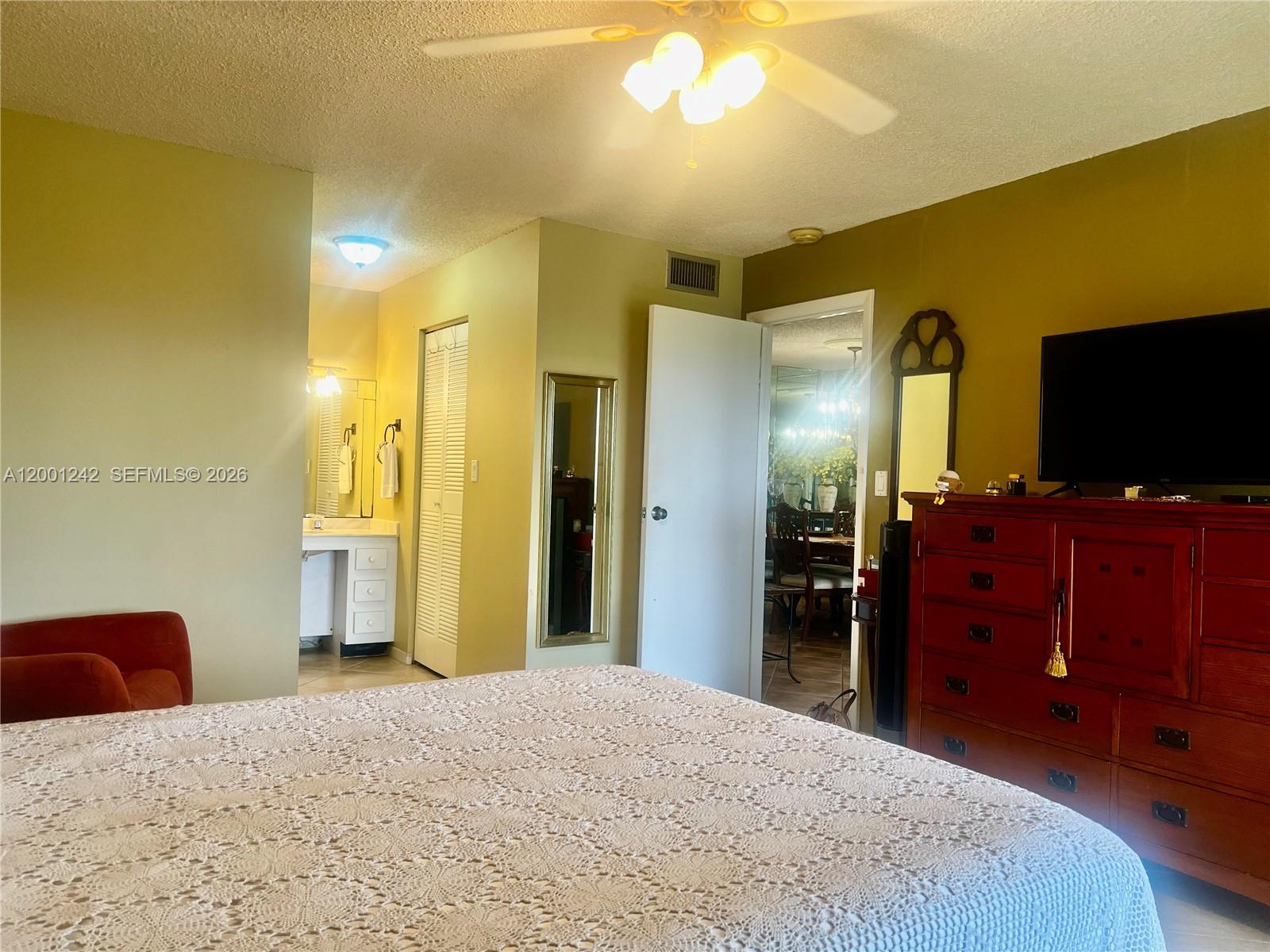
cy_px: 476
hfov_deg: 67.3
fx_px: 954
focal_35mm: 26
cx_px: 635
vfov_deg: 53.1
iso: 80
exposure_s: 1/120
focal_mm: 5.7
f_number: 1.5
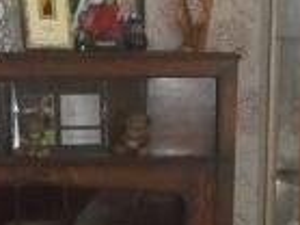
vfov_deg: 9.8
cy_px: 340
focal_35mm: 147
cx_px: 112
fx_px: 1273
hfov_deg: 13.4
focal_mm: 3.6
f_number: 2.8
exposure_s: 1/125
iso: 800
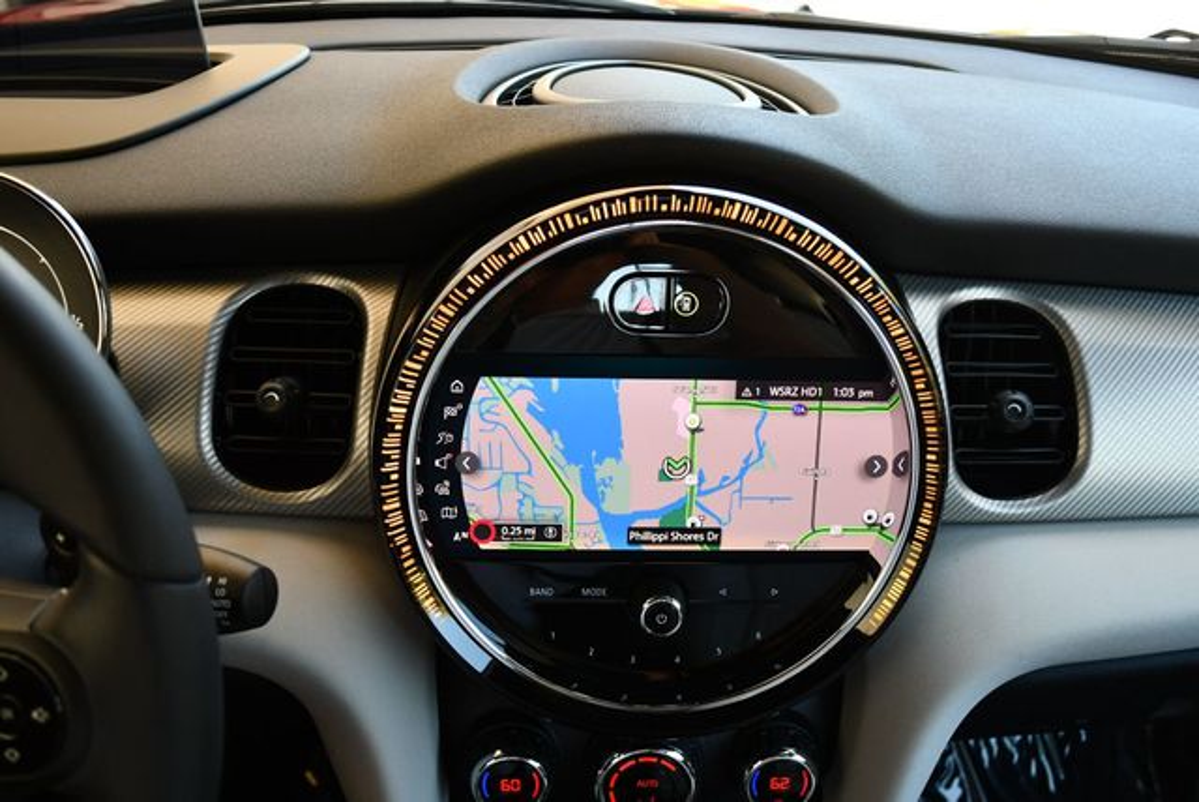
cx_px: 600
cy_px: 401
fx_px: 1200
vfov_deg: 36.9
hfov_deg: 53.1
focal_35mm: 36
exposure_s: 1/250
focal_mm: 18
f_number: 3.5
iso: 640
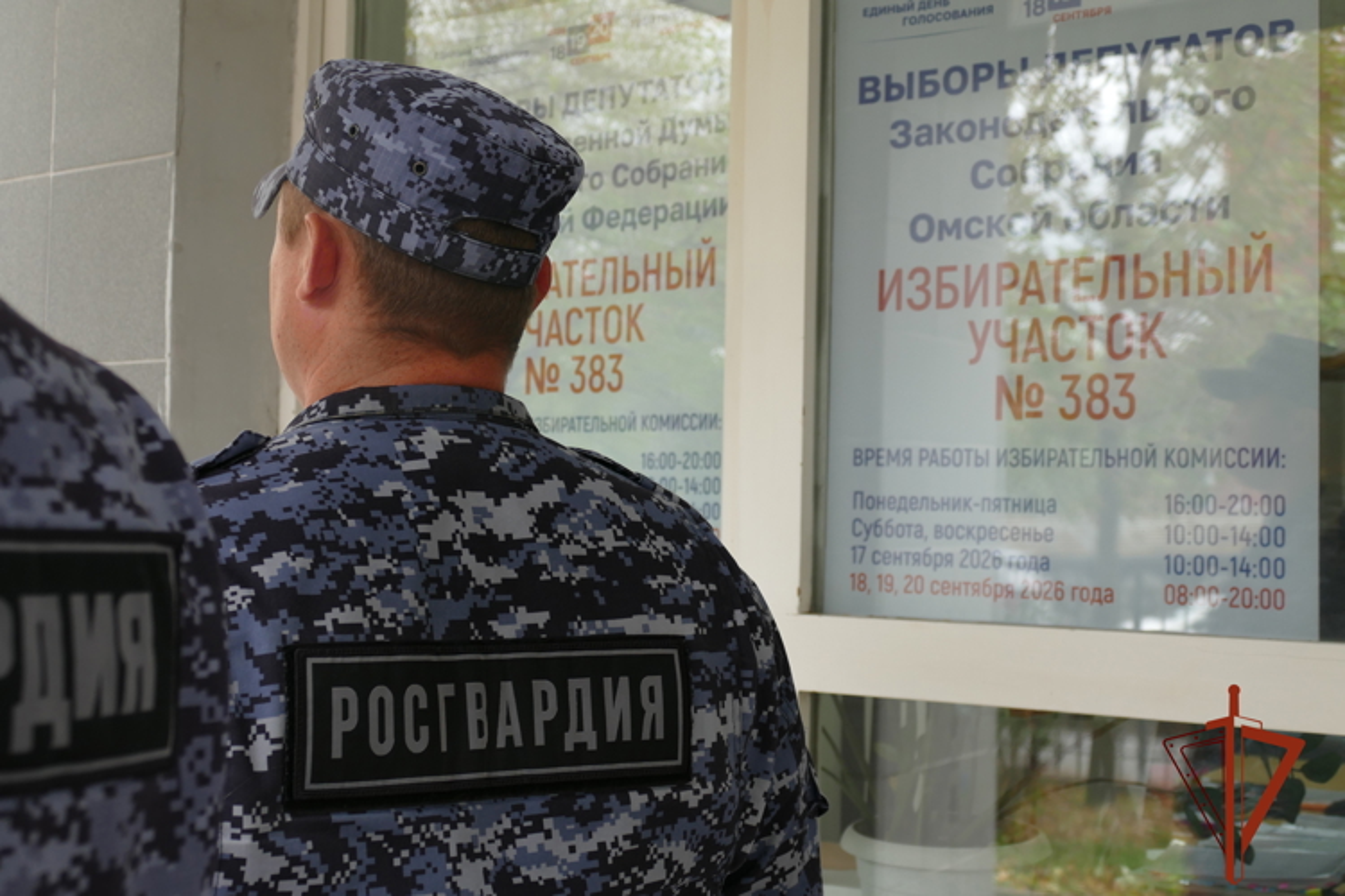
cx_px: 672
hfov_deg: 40.3
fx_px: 1831
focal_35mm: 49
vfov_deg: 27.5
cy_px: 448
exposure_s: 1/80
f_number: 3.3
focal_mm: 17.83
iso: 200
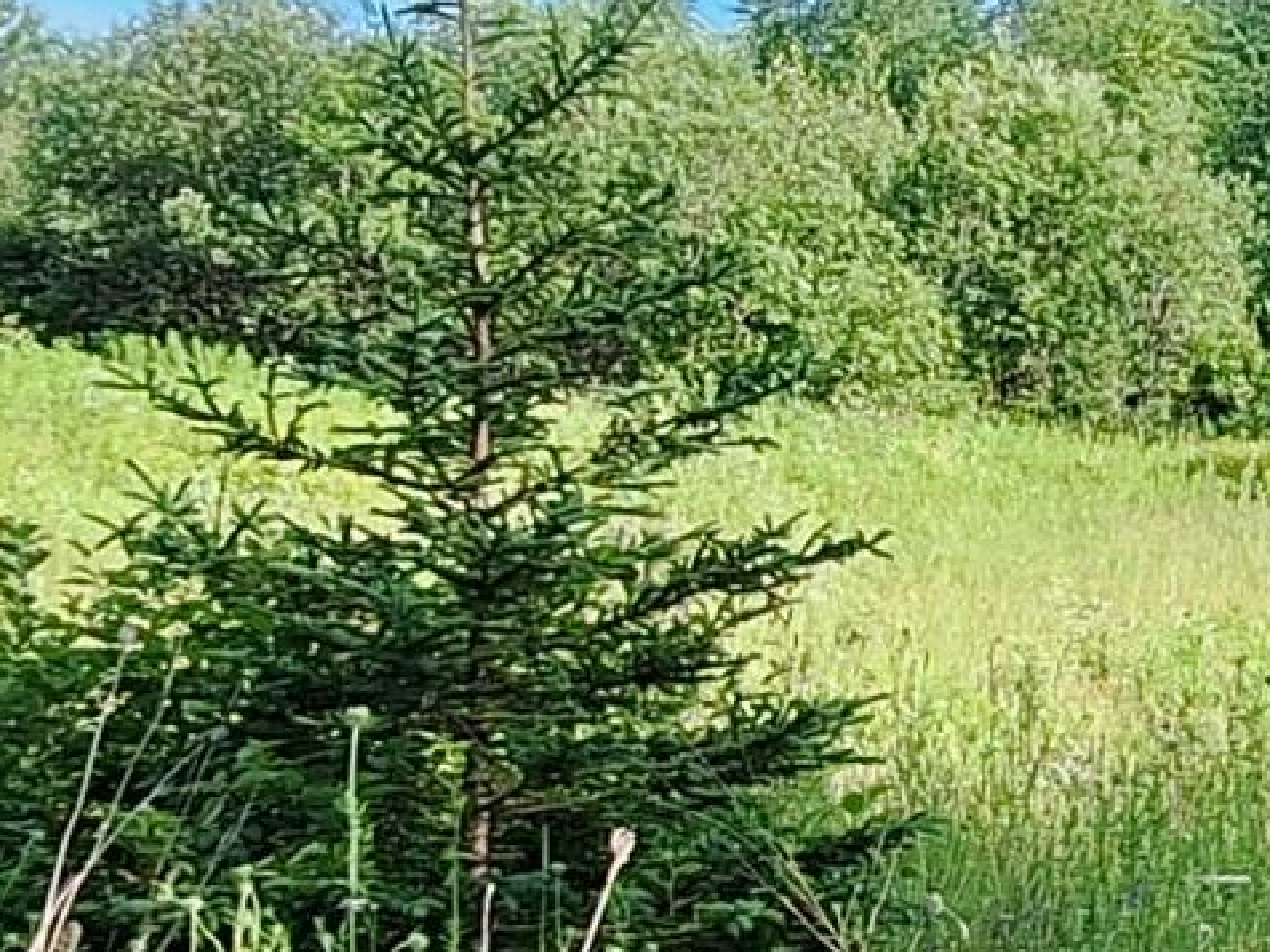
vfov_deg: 17.7
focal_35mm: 82
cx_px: 1342
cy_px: 853
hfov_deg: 22.7
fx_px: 3008
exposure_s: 1/975
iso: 40
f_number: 2.2
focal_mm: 1.74
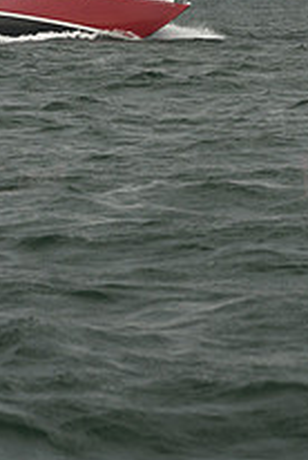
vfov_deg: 8.5
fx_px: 3057
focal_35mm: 239
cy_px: -170
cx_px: 182
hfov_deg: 5.8
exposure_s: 1/500
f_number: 5.6
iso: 250
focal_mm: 85
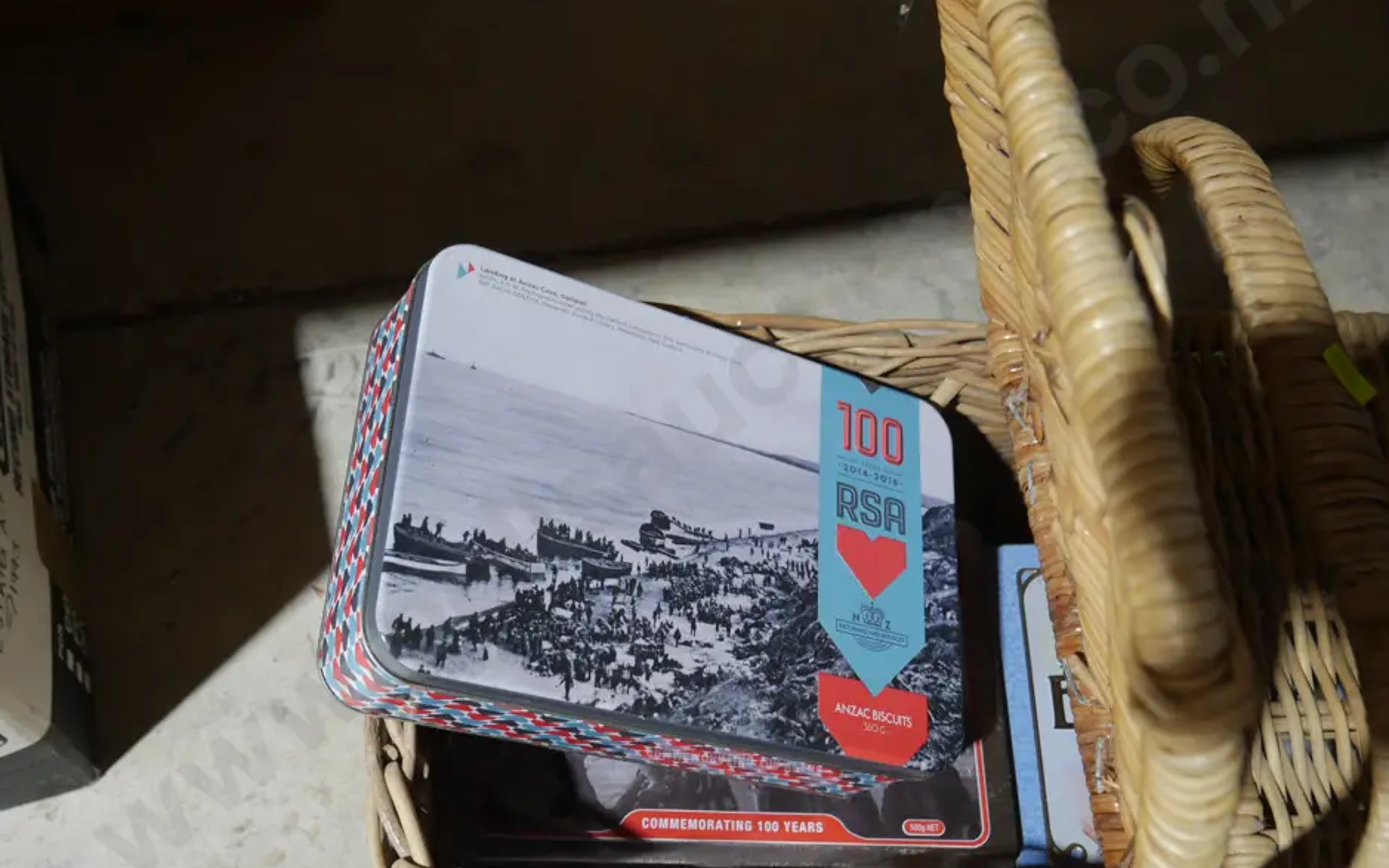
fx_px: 1401
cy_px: 407
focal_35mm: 37
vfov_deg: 34.4
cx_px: 713
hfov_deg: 52.7
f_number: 3.6
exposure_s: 1/60
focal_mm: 16
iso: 800
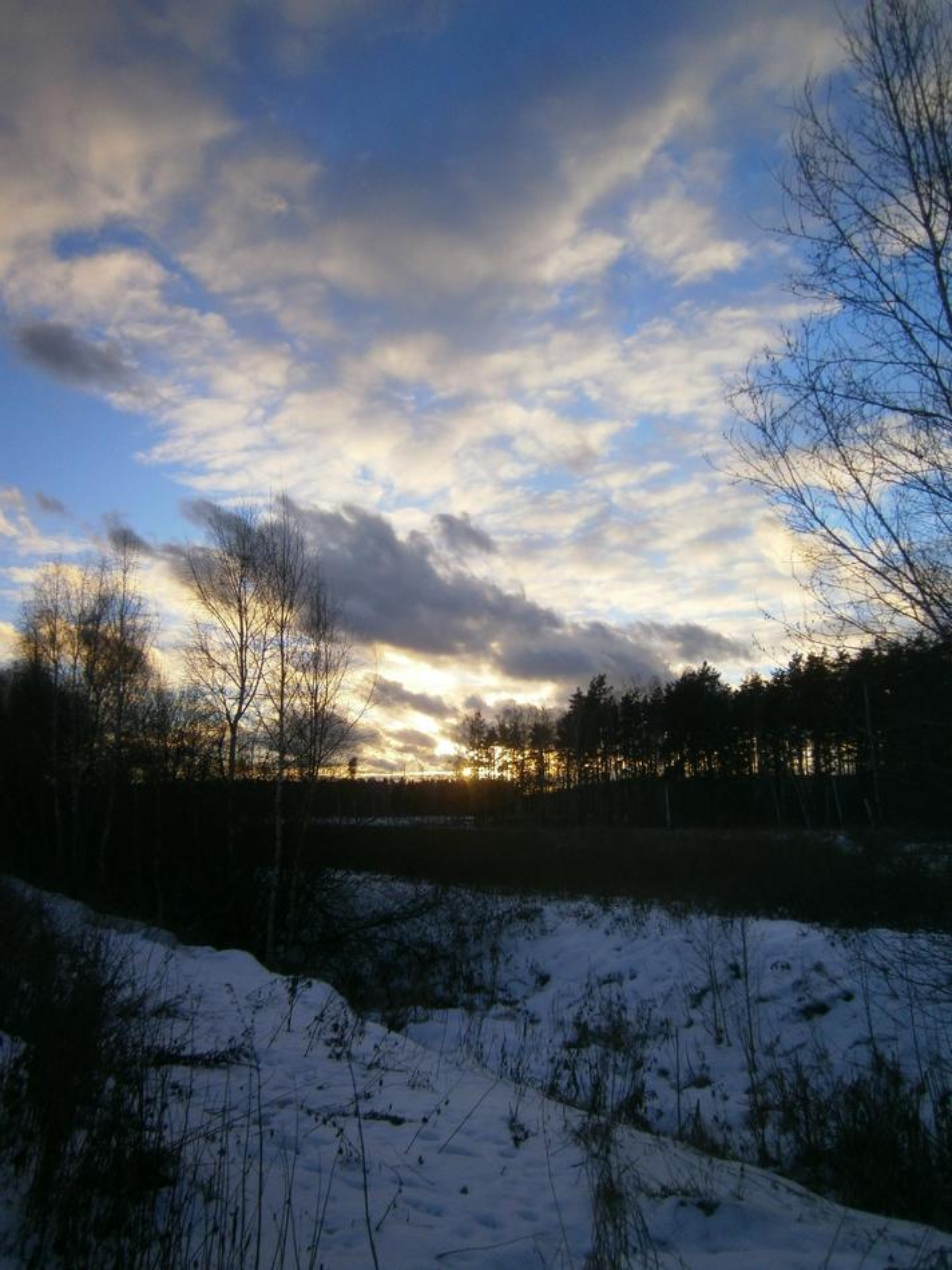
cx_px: 476
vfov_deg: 67.3
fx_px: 954
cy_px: 635
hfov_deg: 53.0
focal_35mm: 26
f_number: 8
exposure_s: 1/80
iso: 80
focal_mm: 4.7
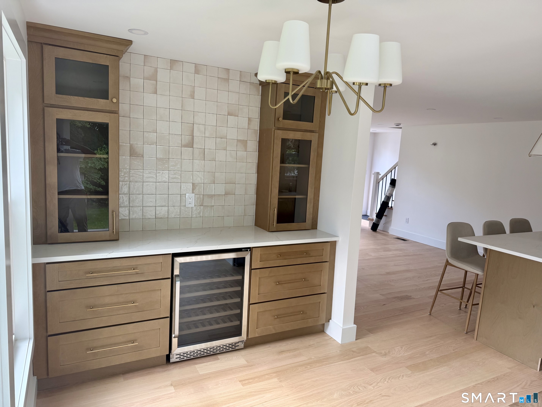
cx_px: 271
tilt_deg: -7.7
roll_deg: -2.3
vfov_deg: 56.8
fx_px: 376
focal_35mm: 24
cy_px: 204
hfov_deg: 71.6
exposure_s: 1/121
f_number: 1.78
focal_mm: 6.76
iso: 50
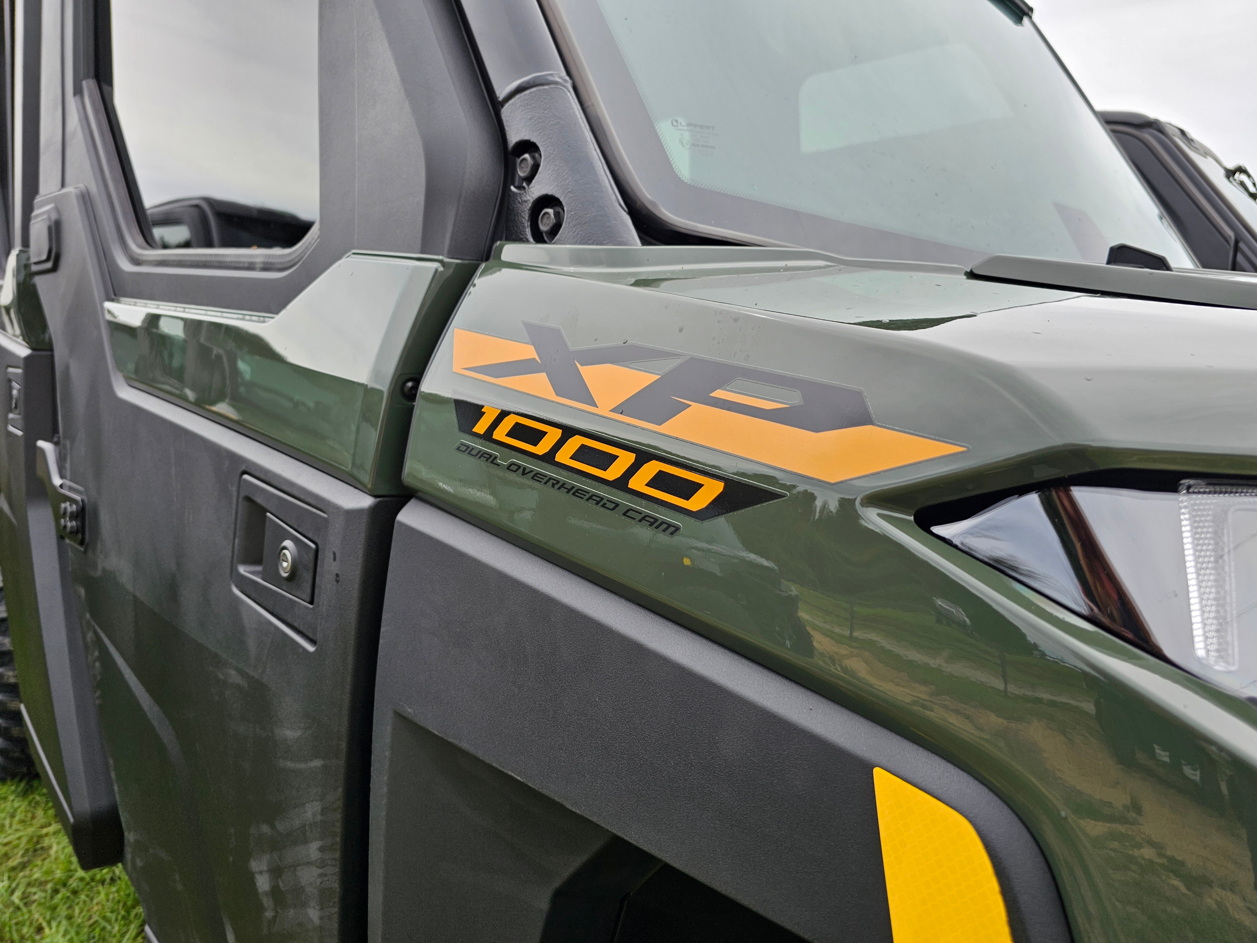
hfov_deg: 73.9
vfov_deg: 58.9
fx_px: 835
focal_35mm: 23
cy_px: 472
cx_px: 628
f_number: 1.7
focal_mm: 6.3
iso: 10
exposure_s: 1/279
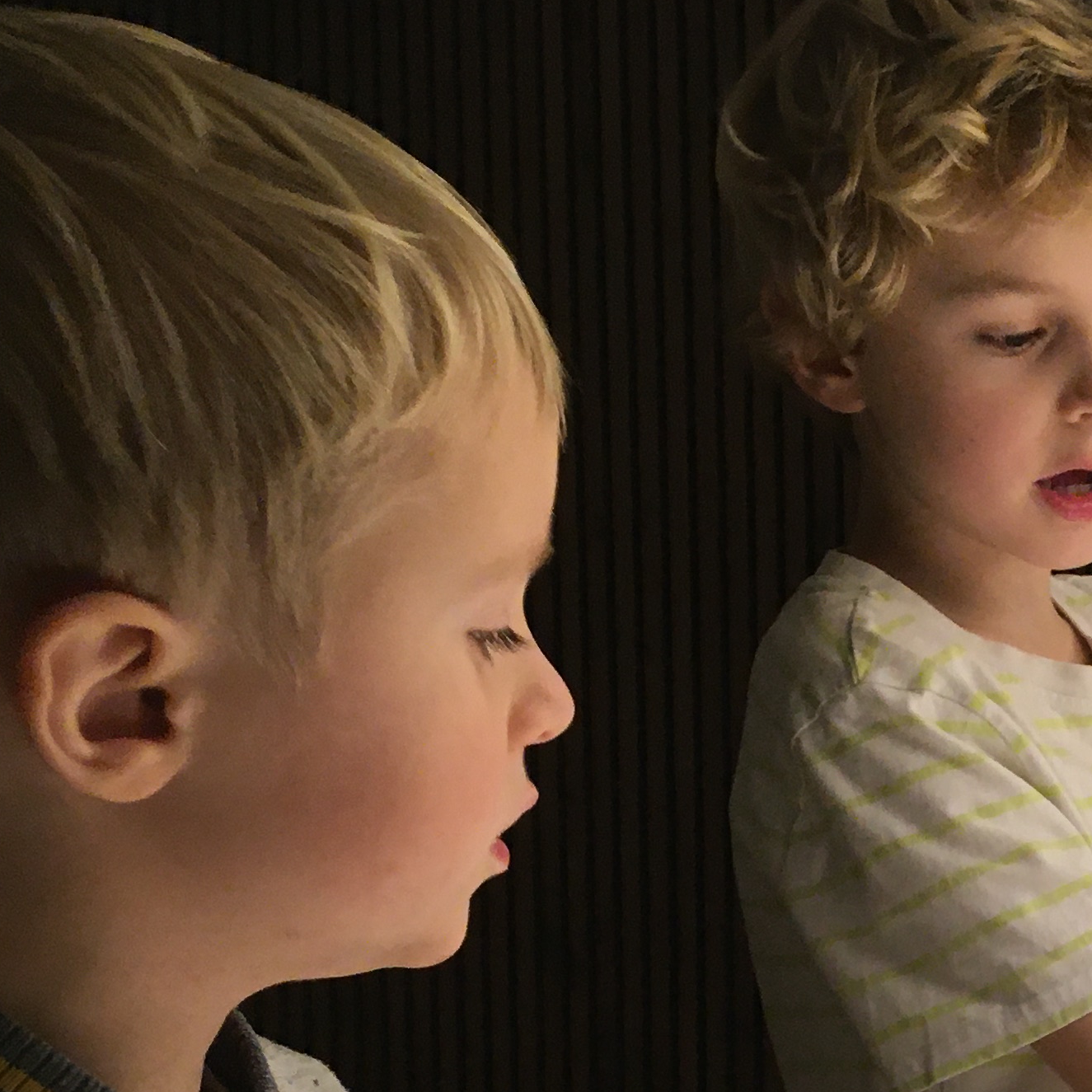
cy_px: 1172
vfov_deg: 21.2
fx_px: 2784
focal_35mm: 78
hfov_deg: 20.5
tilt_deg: -7.3
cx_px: 1359
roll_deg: -0.8
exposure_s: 1/33
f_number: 2.2
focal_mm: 4.15
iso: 125
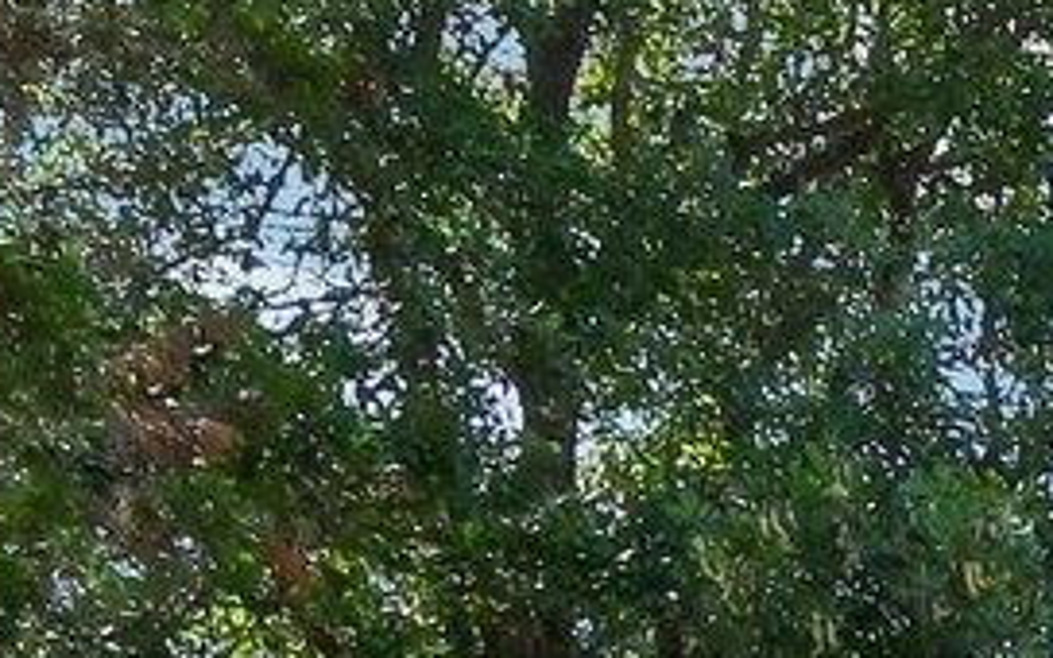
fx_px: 3300
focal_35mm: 115
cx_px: 2172
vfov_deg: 10.4
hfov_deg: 14.6
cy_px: 1361
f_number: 8
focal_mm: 10
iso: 400
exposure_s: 1/640
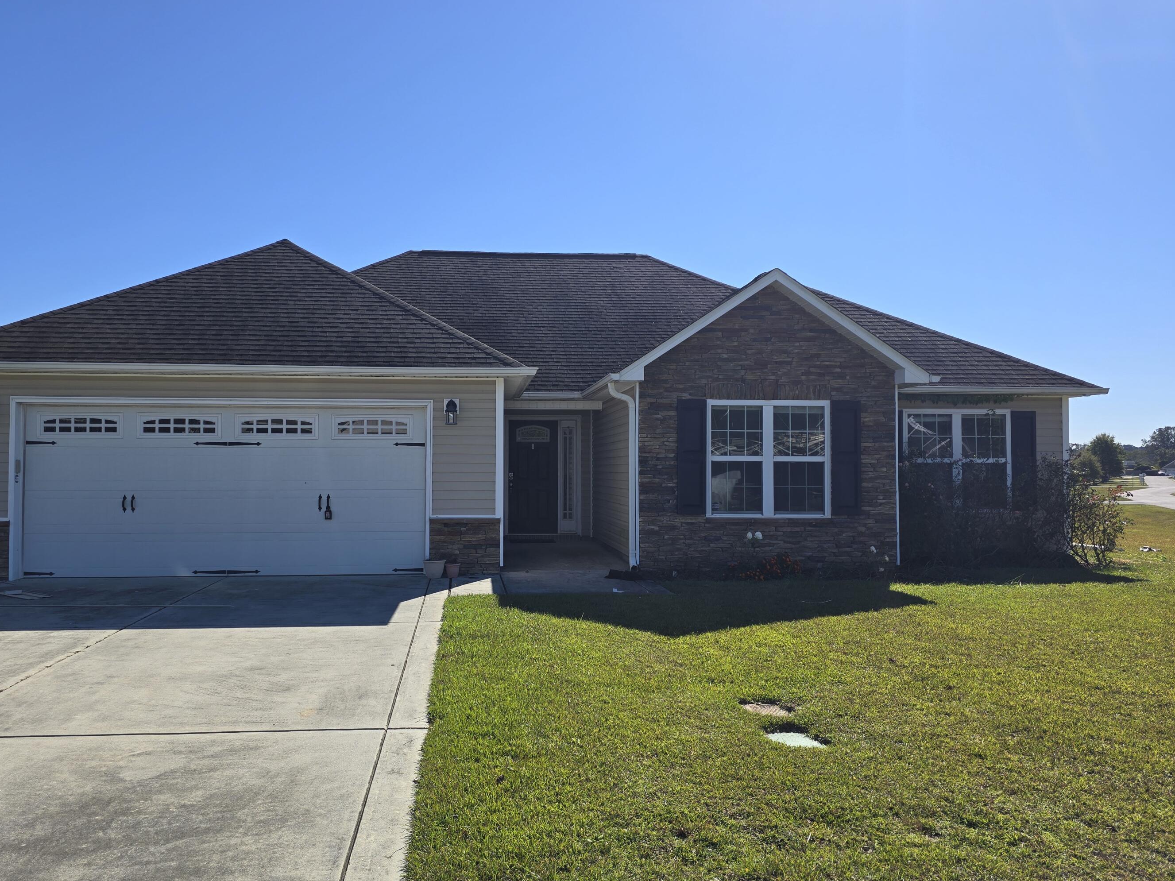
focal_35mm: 26
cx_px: 533
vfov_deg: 53.0
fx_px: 882
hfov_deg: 67.2
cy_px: 452
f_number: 1.7
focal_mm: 6.3
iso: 12
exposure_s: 1/973
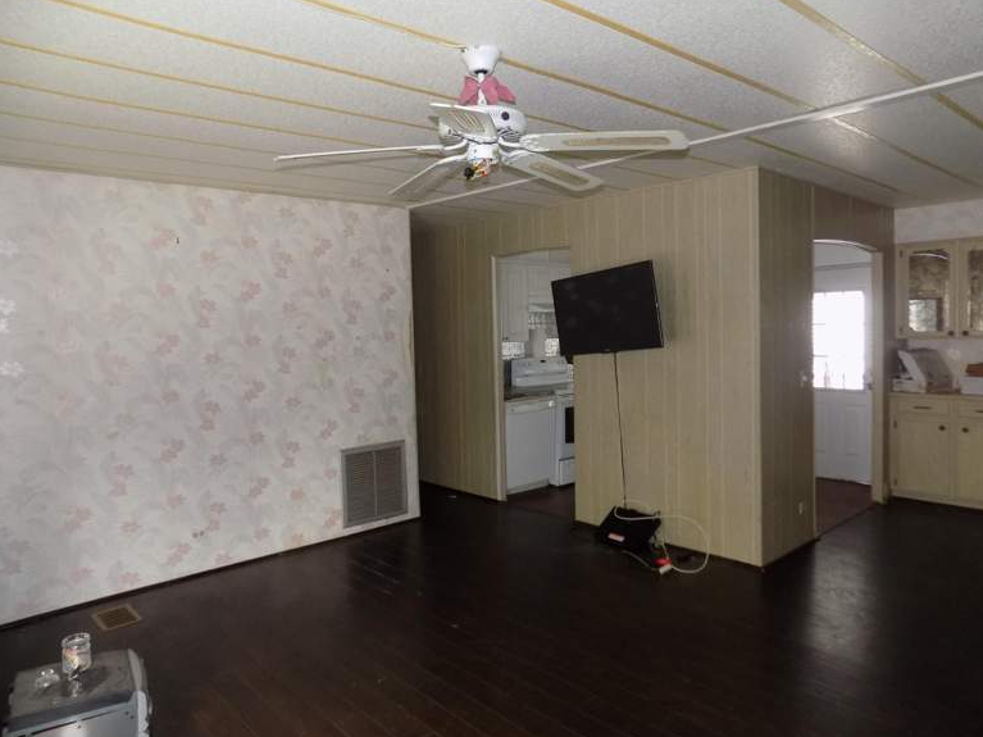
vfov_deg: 56.8
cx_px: 487
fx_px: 681
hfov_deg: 71.6
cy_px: 356
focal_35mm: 24
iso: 200
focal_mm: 4
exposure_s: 1/30
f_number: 3.1
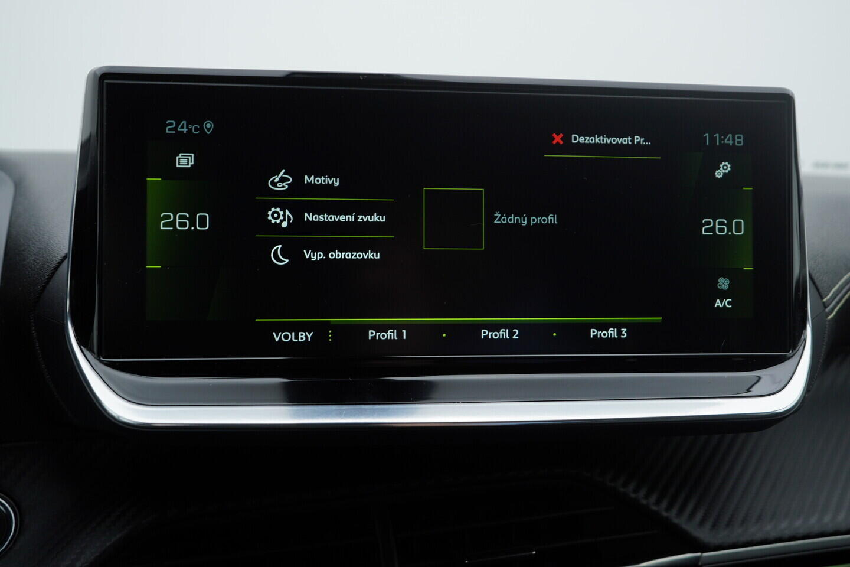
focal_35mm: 36
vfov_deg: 36.9
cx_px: 425
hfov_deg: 53.1
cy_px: 284
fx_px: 850
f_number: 4
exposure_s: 1/80
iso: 125
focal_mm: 24
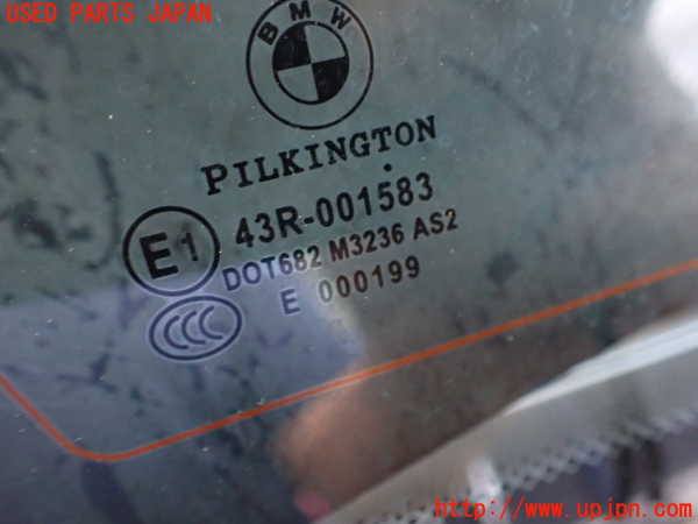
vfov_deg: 46.8
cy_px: 262
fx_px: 605
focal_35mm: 30
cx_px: 349
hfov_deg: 60.0
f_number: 2.3
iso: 1000
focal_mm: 5.4
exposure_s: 1/30
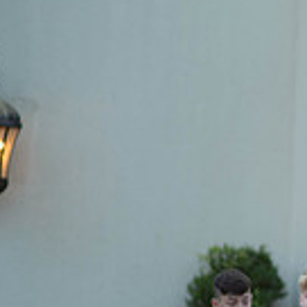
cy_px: 332
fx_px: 3090
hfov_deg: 5.6
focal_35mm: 308
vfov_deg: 5.7
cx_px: 625
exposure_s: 1/1000
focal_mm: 85
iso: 250
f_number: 2
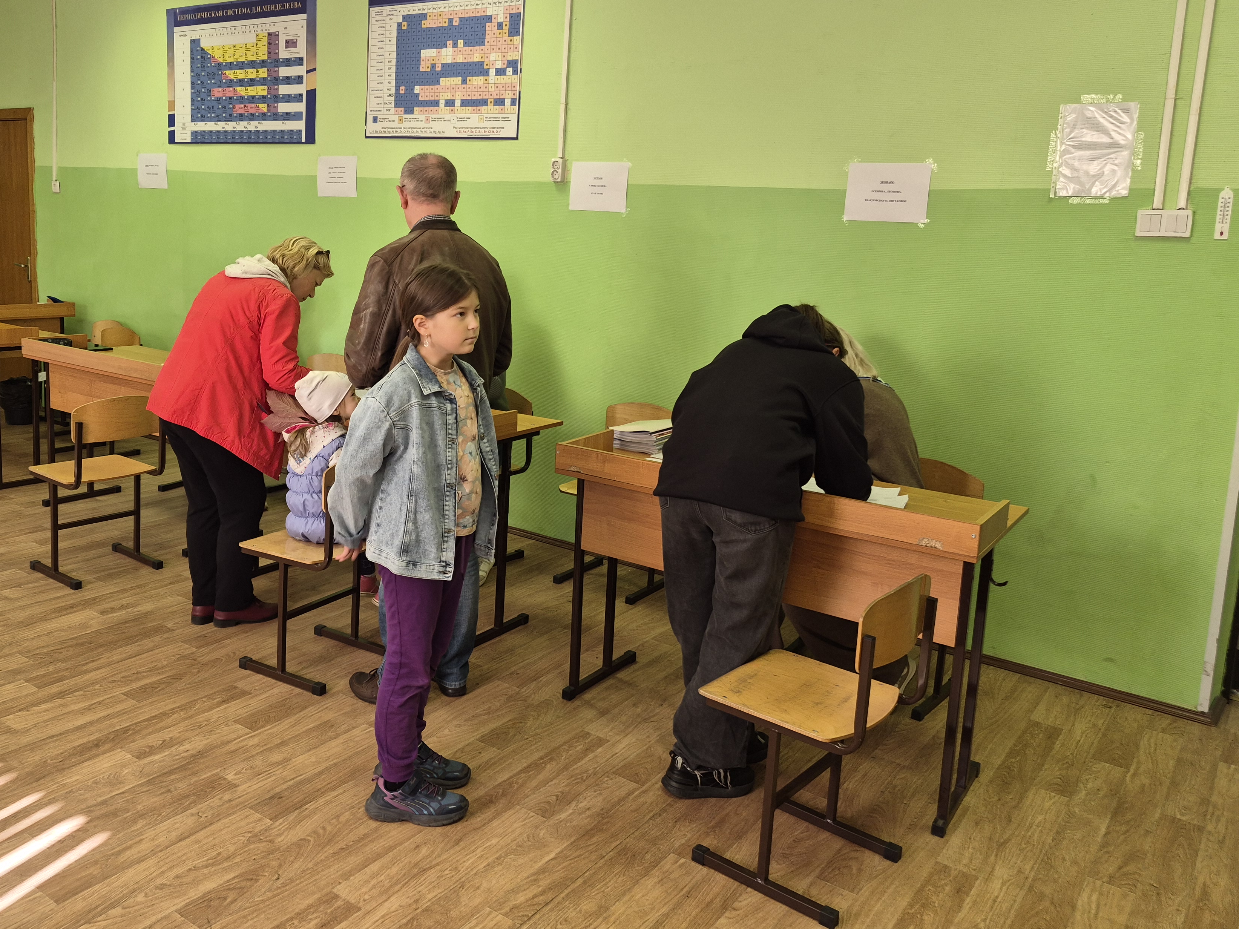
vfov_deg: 49.4
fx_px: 1002
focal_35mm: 28
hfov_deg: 63.1
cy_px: 369
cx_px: 524
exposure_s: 1/100
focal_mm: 5.4
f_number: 1.8
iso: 100
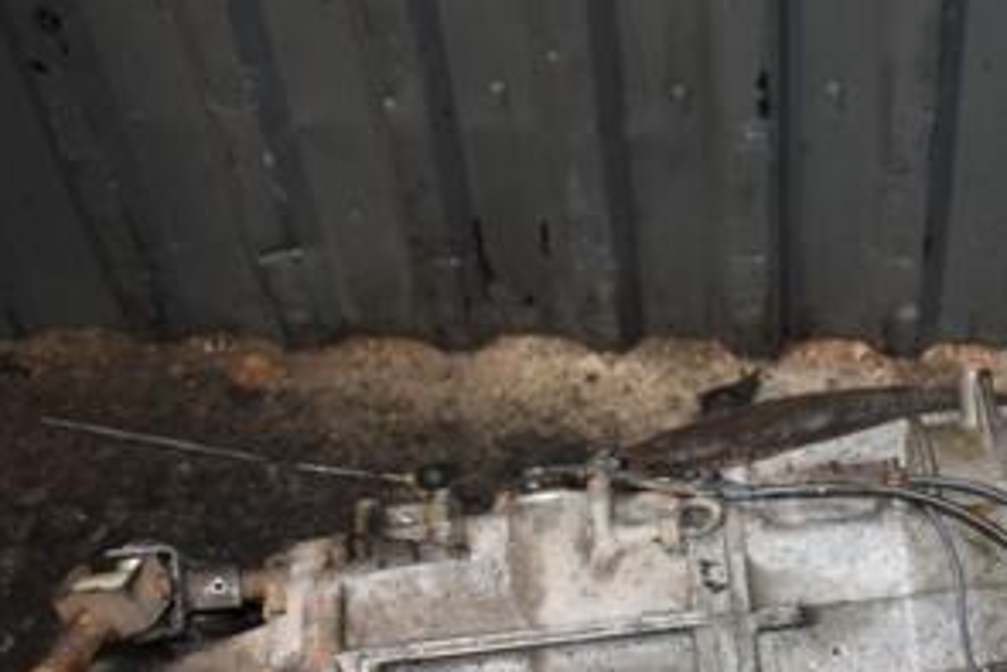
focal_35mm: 64
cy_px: 515
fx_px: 1791
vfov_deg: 21.1
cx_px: 956
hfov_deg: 29.7
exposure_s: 1/60
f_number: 5
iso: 800
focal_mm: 21
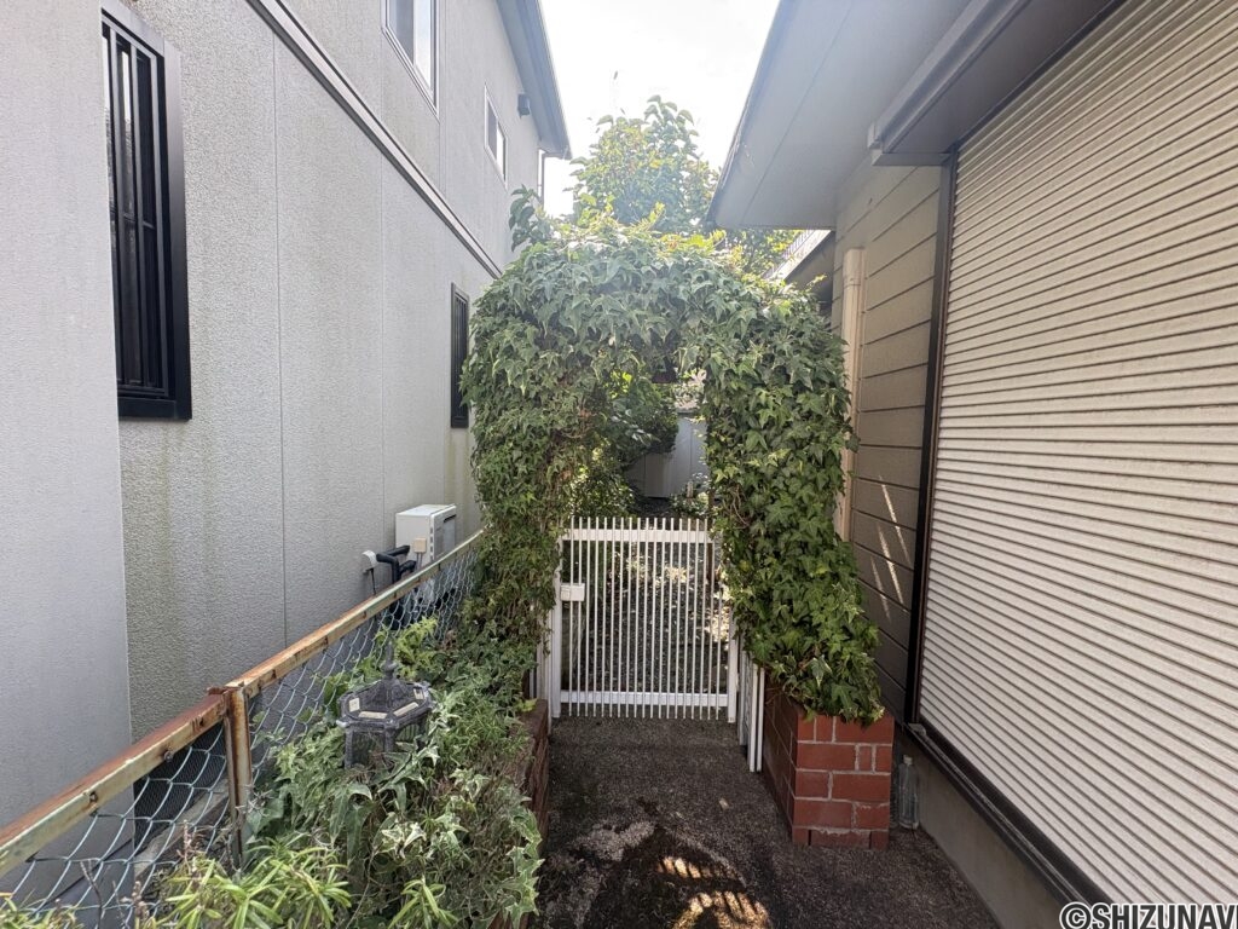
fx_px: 501
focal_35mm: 14
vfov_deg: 85.7
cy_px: 464
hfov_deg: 102.1
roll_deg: -1.0
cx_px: 619
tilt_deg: -4.0
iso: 40
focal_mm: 2.22
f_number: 2.2
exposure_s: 1/134
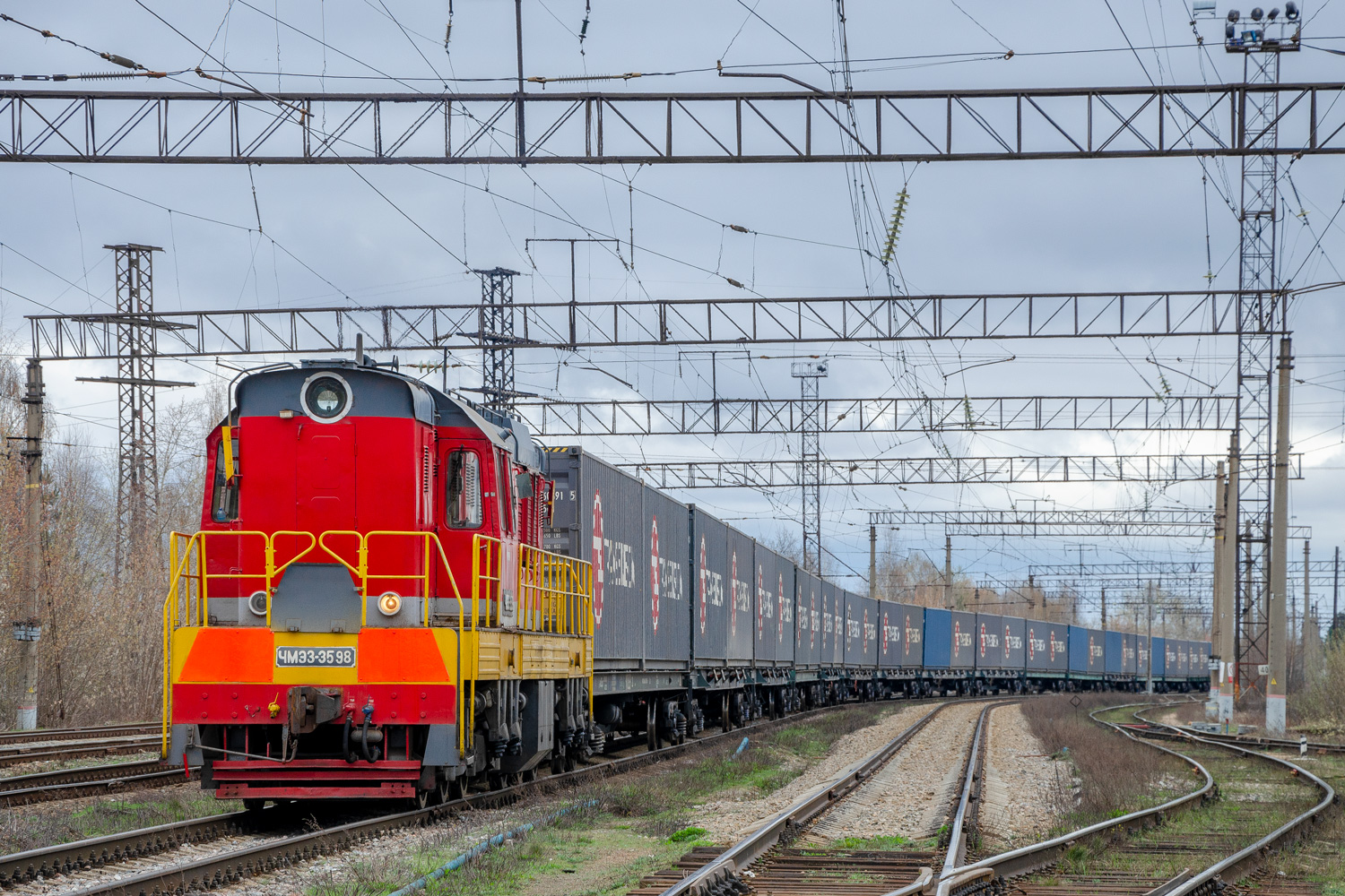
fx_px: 5043
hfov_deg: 15.2
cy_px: 448
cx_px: 672
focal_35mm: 135
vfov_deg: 10.2
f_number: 8
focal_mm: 90
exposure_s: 1/250
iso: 250
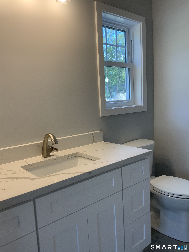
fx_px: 211
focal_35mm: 29
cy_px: 126
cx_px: 94
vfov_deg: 61.7
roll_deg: +2.6
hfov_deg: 48.2
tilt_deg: -8.7
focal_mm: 3
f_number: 1.8
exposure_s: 1/120
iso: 64
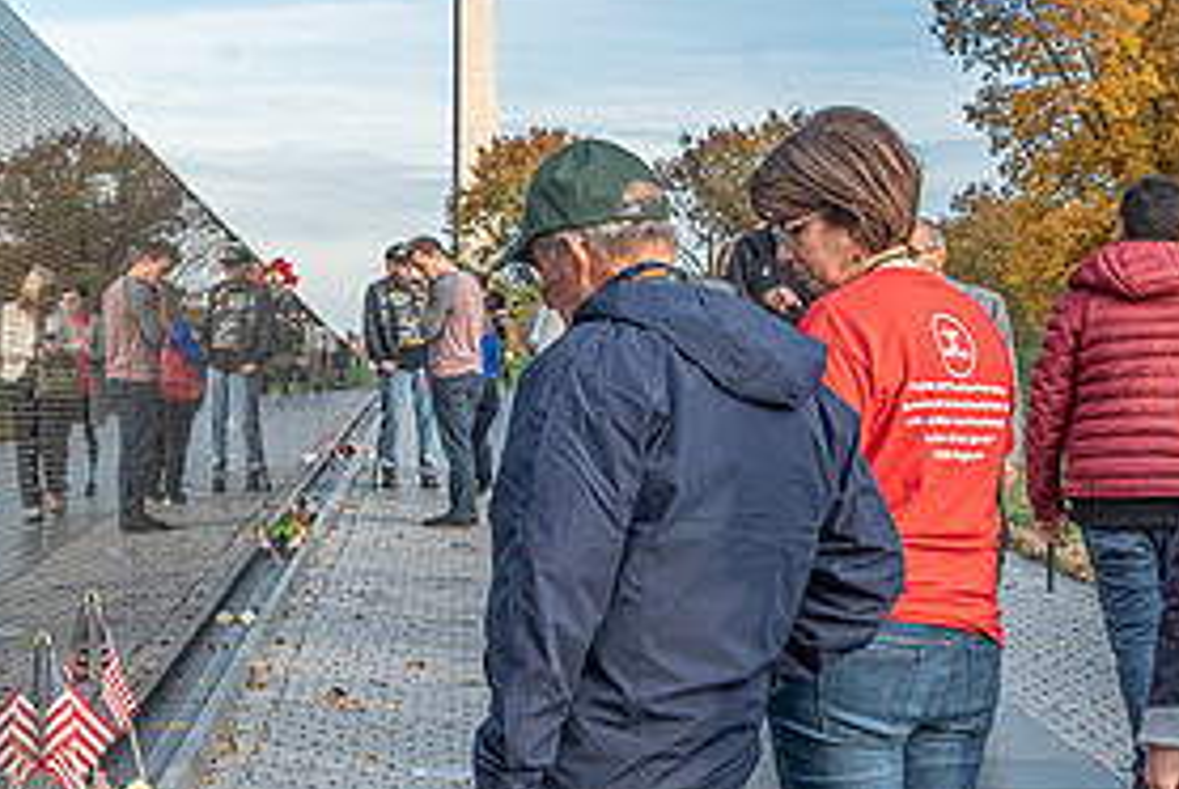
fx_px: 3016
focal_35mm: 92
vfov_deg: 14.9
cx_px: 378
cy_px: 544
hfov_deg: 22.0
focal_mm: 38
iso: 500
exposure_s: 1/200
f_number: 7.1
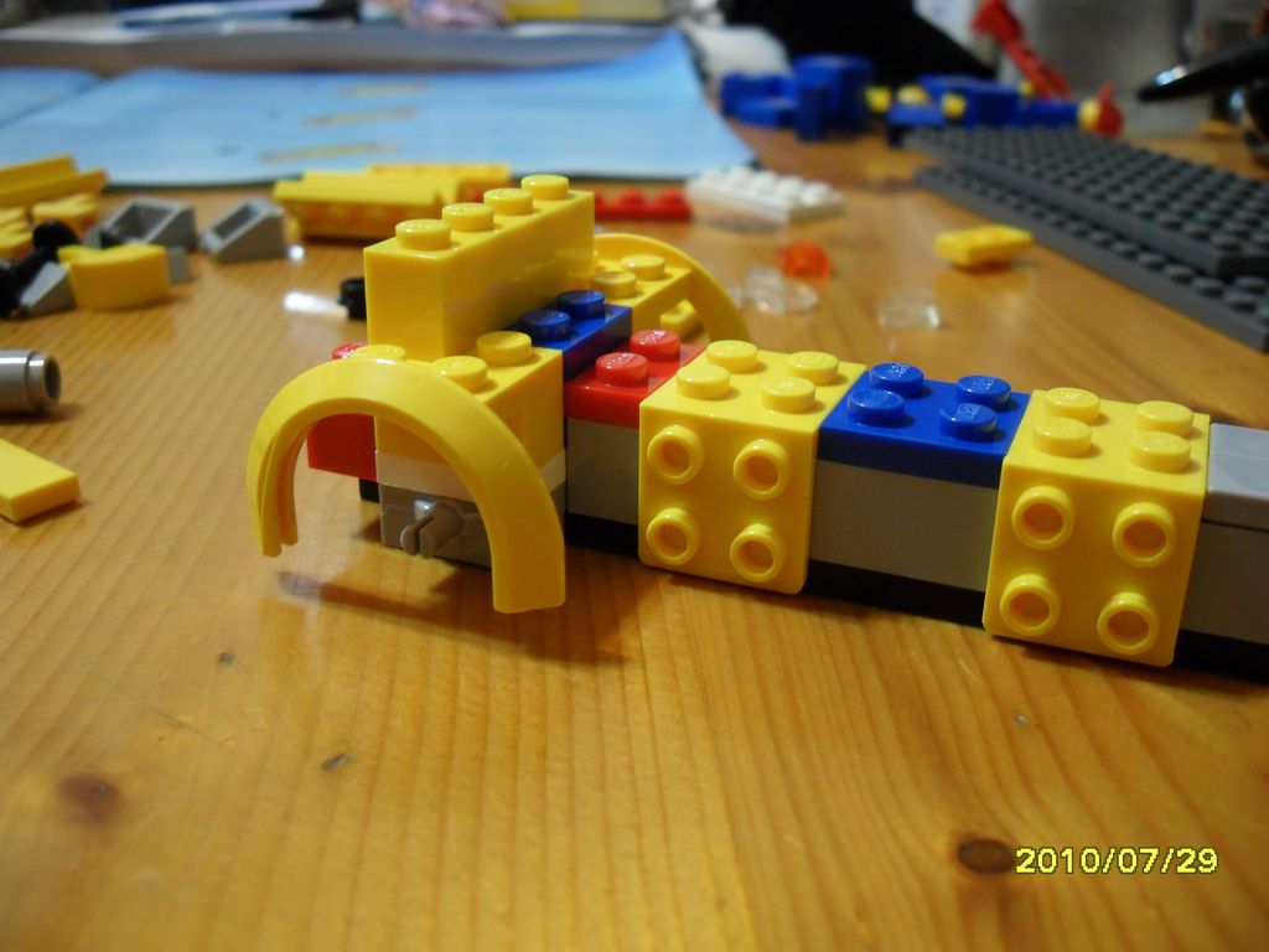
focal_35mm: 35
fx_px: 1283
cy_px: 476
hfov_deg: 52.6
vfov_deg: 40.7
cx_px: 634
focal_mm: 6.2
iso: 200
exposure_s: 1/3
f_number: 2.8
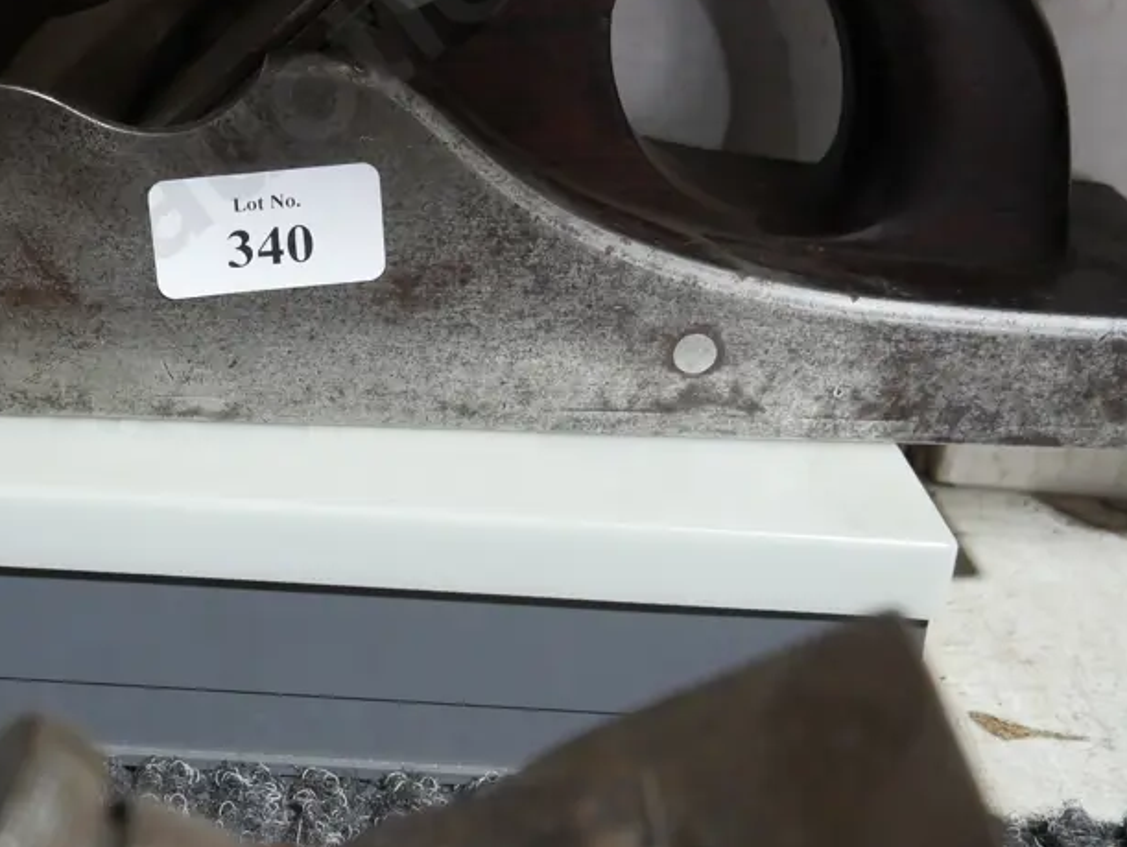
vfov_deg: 25.2
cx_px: 249
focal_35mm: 57
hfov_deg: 32.9
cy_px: 143
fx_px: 1857
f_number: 4
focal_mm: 17
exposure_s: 1/60
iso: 1250
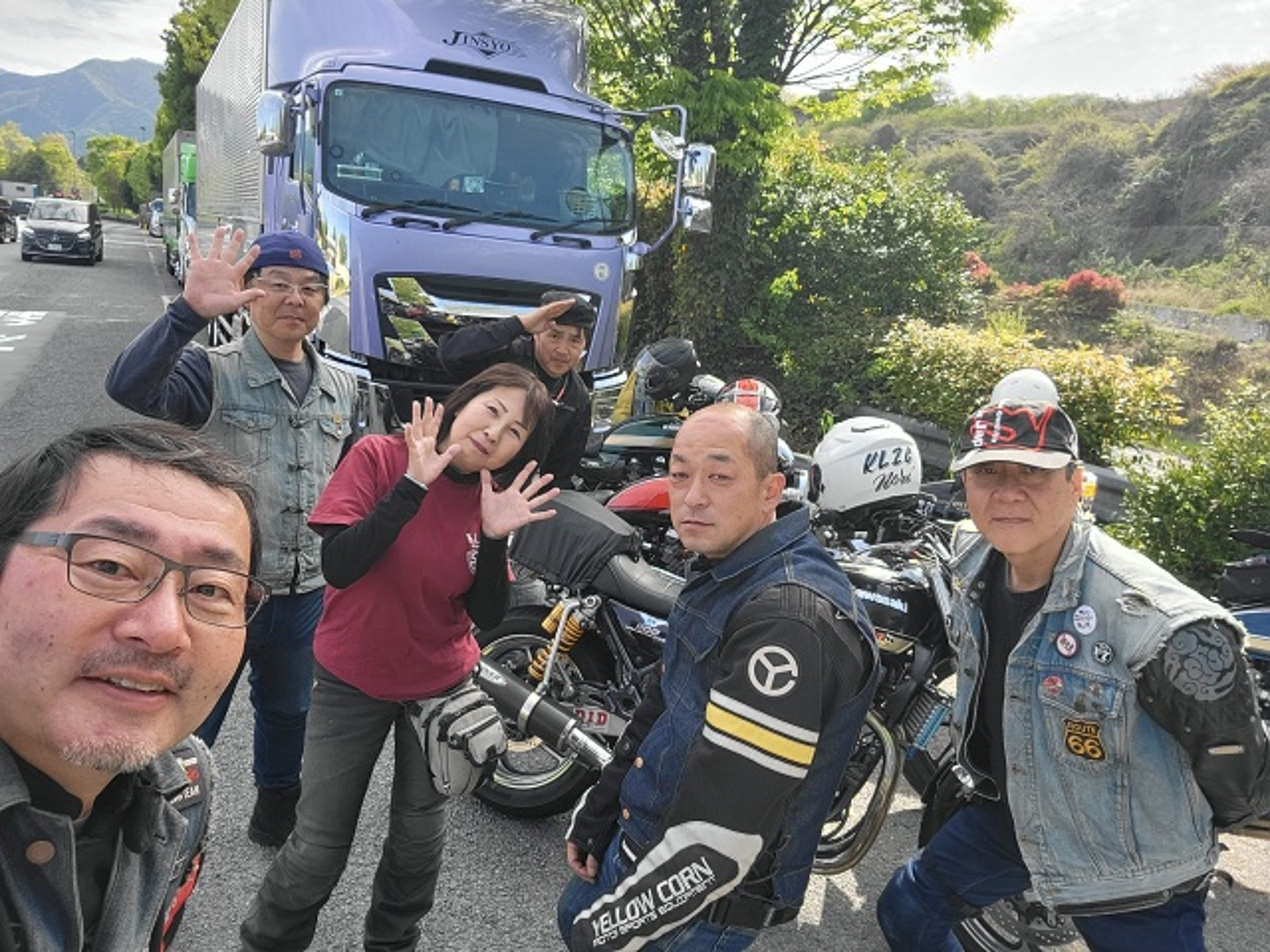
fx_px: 917
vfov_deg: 54.9
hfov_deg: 69.4
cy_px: 476
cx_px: 635
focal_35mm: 25
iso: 50
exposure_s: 1/399
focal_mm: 3.3
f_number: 2.2
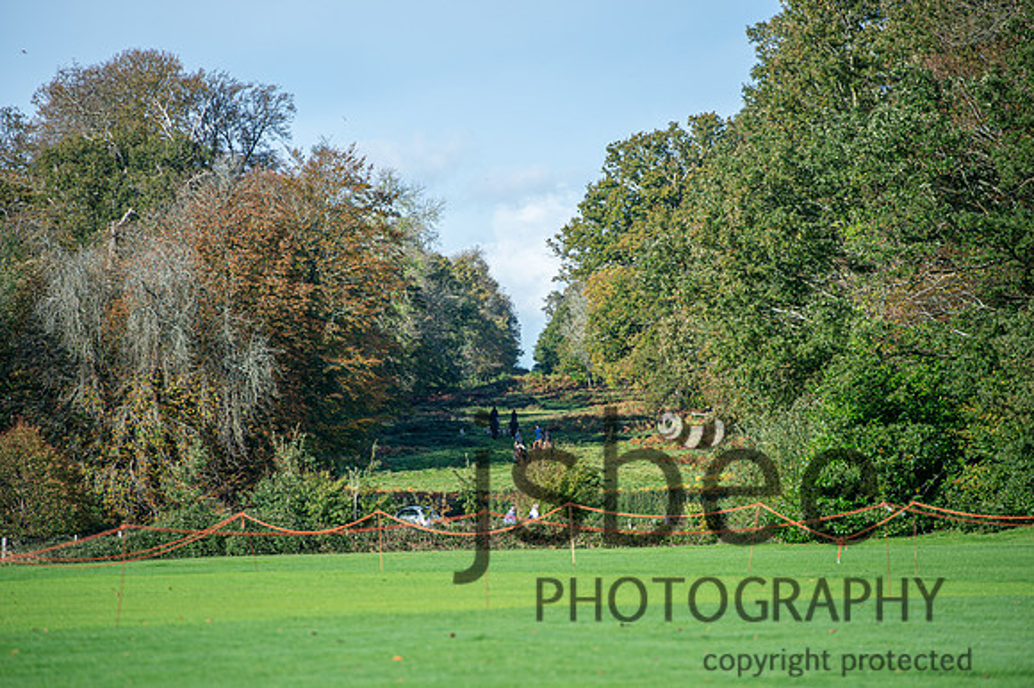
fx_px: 5741
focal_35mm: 200
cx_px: 517
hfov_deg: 10.3
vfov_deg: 6.9
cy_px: 344
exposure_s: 1/1000
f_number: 4.5
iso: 125
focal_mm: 200
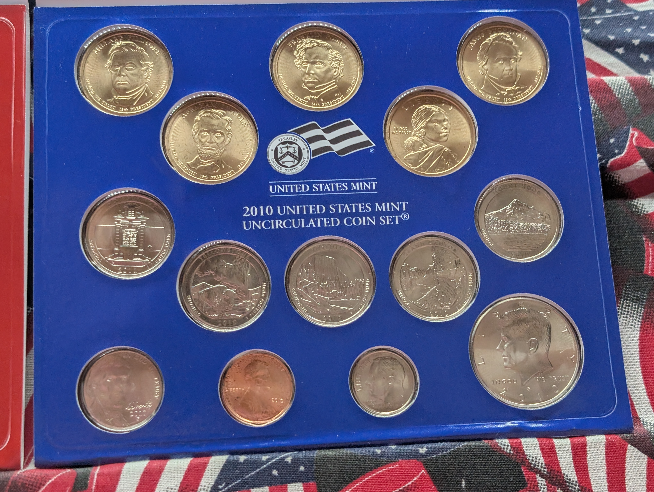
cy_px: 246
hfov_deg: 38.9
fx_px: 927
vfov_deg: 29.7
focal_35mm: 49
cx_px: 327
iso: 45
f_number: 1.68
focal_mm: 6.9
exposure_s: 1/86.1
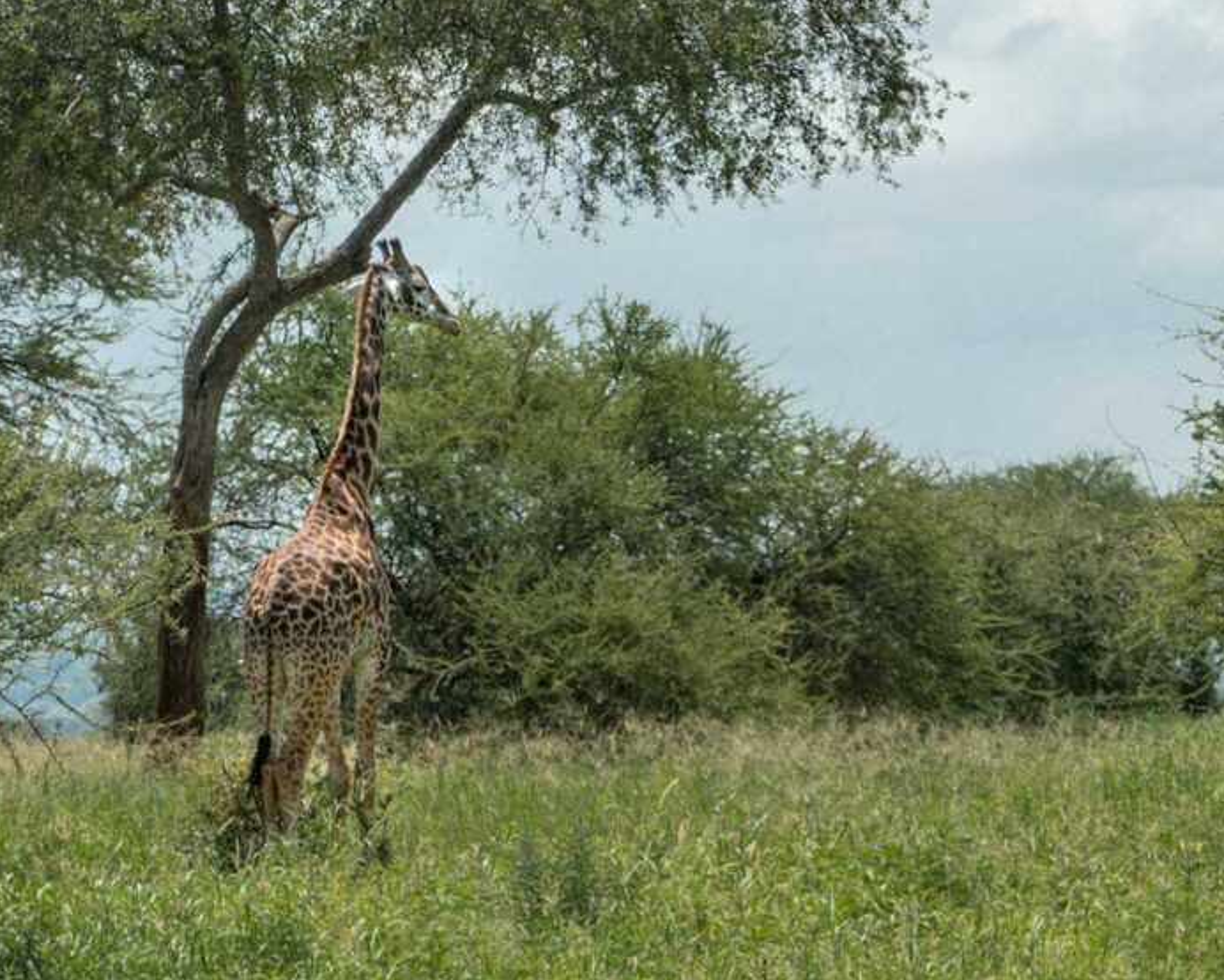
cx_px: 325
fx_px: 7899
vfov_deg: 7.1
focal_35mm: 218
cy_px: 401
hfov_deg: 8.8
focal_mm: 105
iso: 100
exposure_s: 1/250
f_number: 9.5
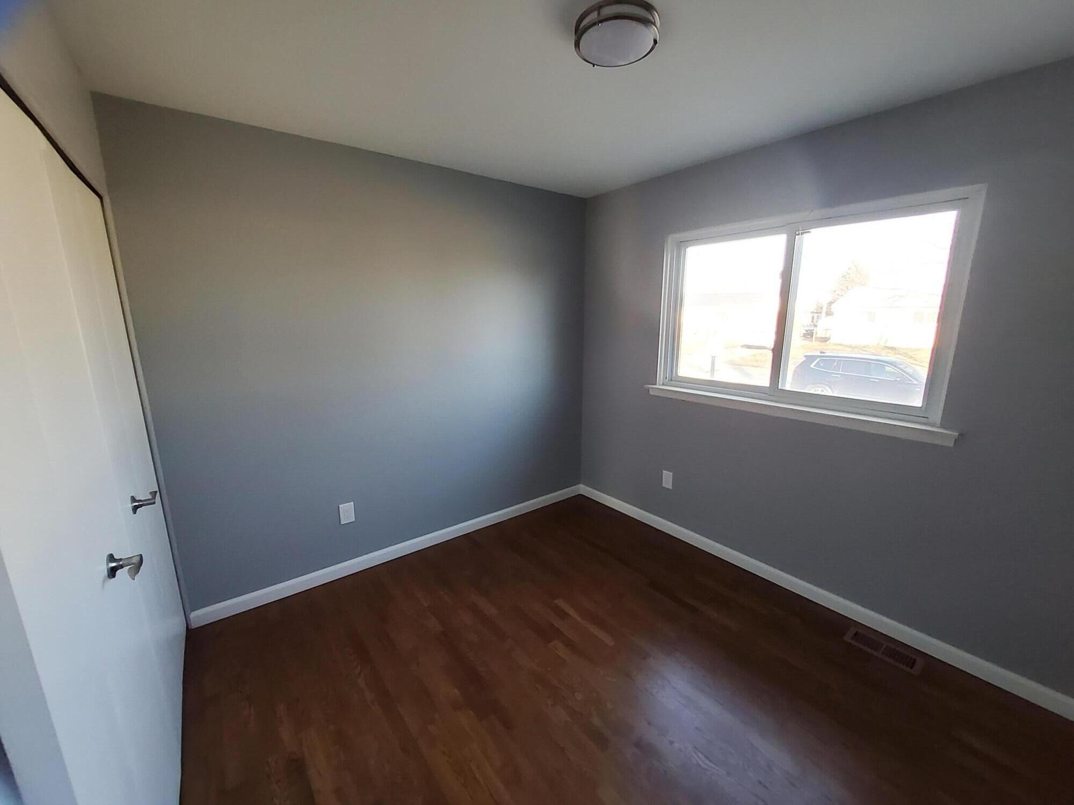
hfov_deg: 106.2
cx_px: 537
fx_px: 403
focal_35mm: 13
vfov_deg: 89.9
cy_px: 402
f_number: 2.2
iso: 200
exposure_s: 1/40
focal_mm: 1.13
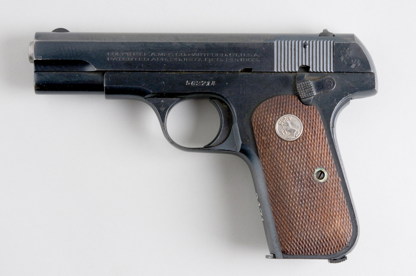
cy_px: 138
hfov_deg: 22.6
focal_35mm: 90
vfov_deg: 15.2
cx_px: 208
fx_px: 1039
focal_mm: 60
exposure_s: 1/160
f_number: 18
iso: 400
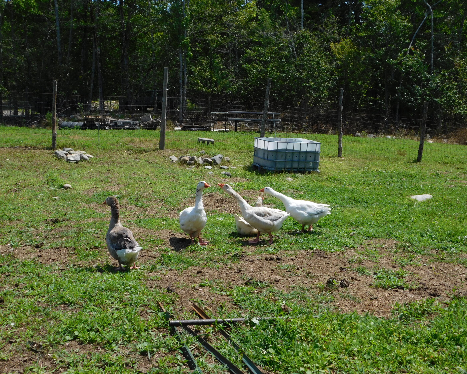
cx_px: 232
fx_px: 580
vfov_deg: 35.7
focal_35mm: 42
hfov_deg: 43.8
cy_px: 186
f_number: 3.6
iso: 125
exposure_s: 1/1500
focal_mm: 7.1
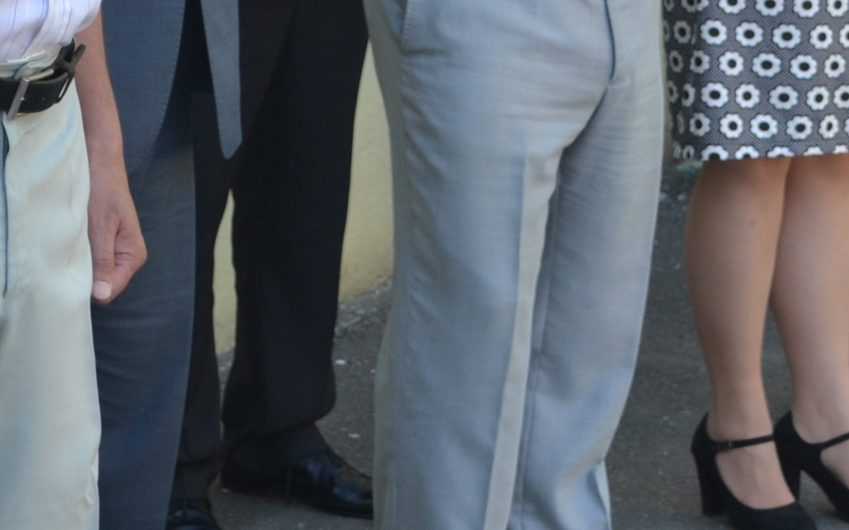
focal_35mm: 157
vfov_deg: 8.3
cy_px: -103
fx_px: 3632
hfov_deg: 13.3
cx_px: 562
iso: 250
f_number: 5.6
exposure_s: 1/125
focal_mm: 34
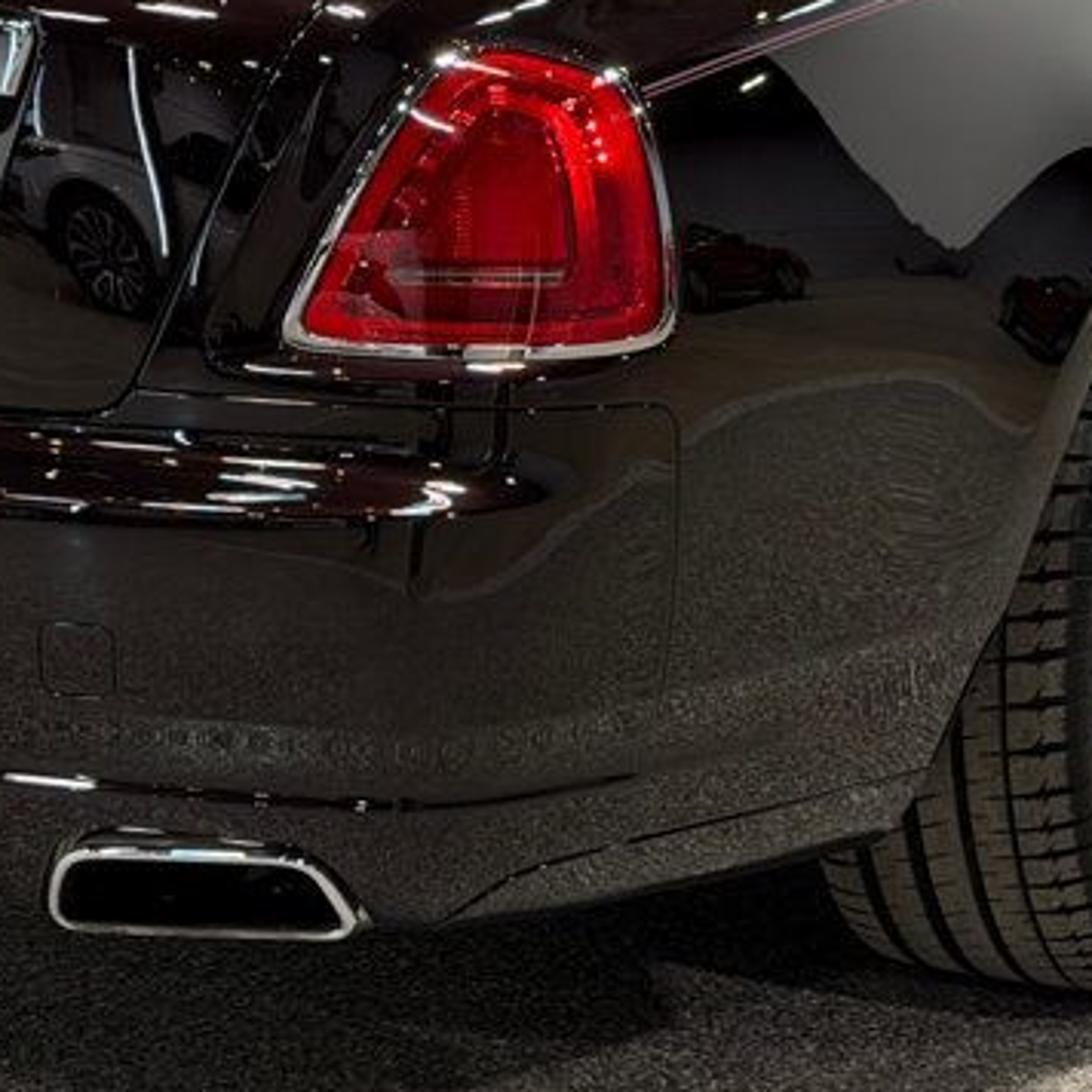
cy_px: 110
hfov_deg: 14.3
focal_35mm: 122
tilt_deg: -7.6
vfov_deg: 14.2
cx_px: 350
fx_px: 4354
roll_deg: -0.5
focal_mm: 6.76
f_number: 1.78
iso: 50
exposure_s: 1/120
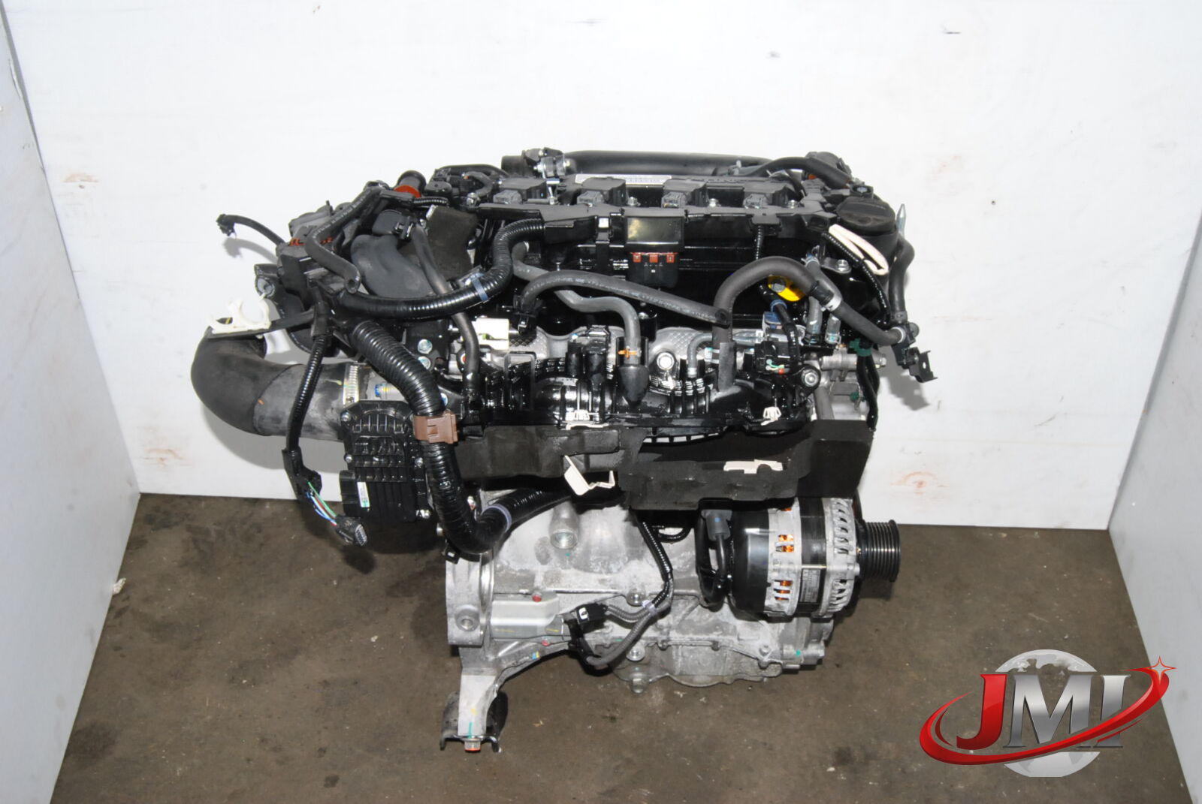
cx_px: 601
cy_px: 402
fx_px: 1103
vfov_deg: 40.1
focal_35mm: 33
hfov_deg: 57.2
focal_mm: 22
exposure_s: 1/200
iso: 800
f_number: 18
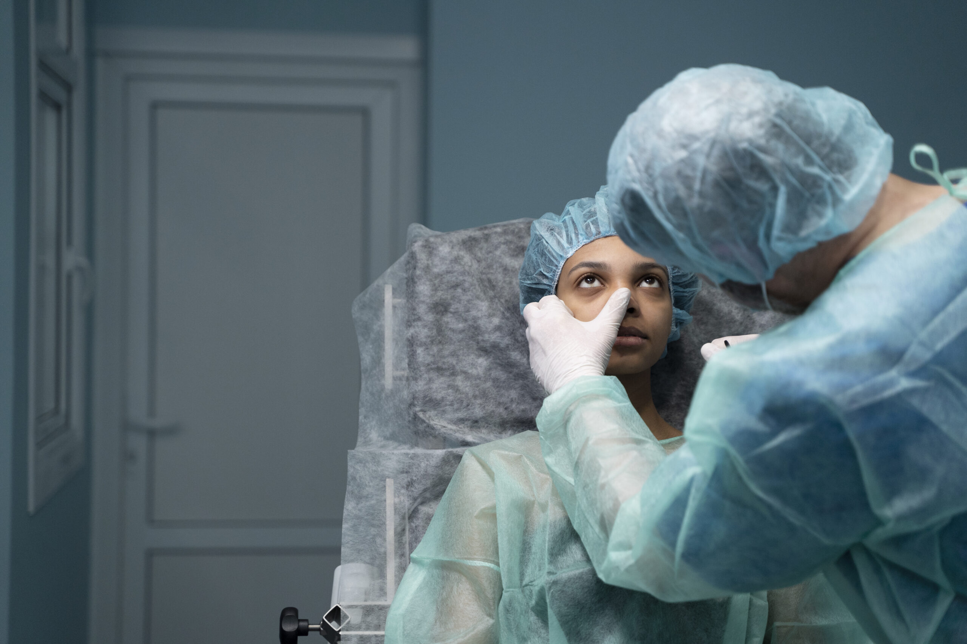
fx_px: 1880
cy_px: 322
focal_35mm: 70
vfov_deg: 19.5
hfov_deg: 28.8
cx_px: 484
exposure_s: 1/320
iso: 1250
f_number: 3.2
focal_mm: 70
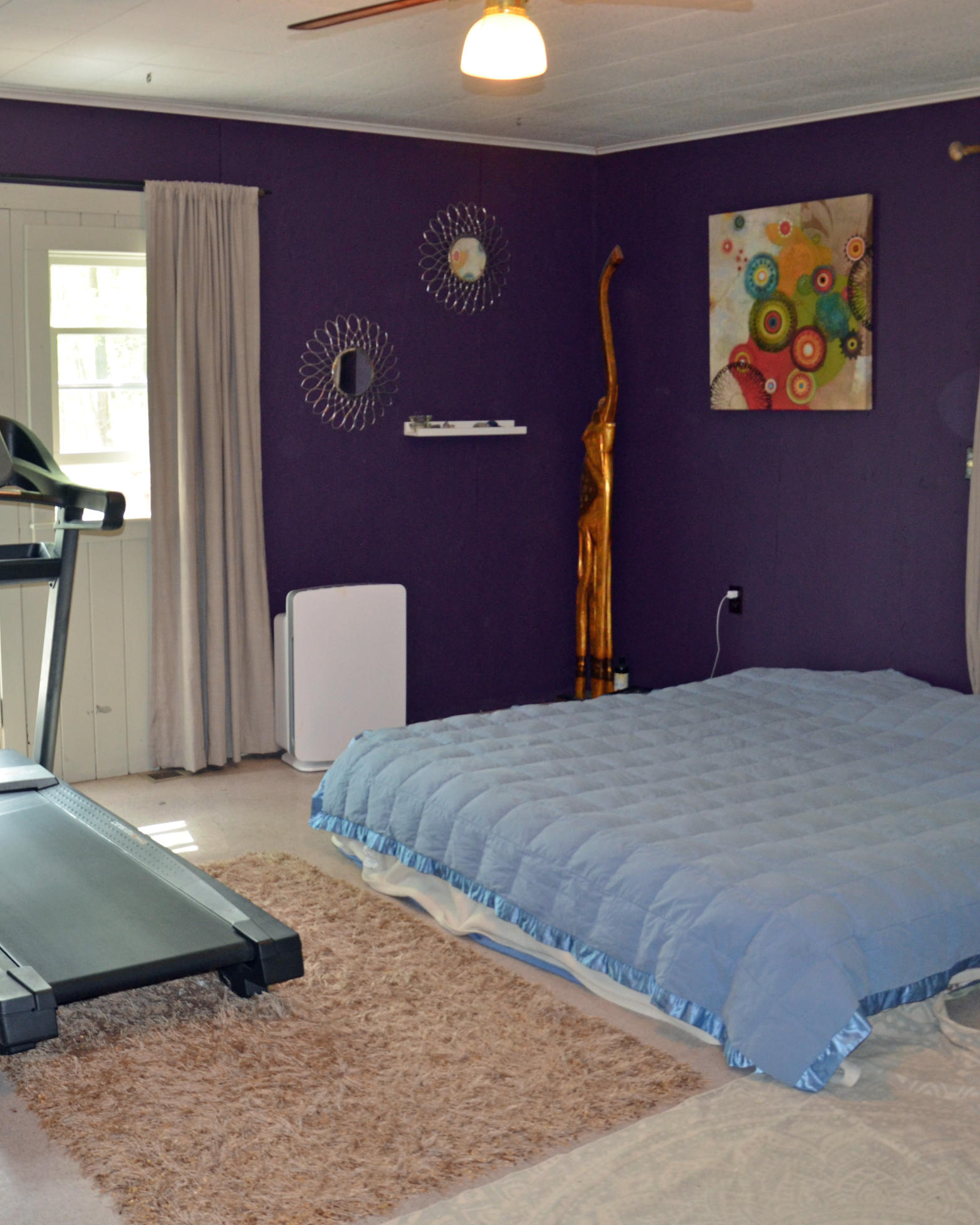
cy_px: 621
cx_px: 404
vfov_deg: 46.8
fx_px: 1414
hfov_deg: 38.1
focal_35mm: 39
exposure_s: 1/60
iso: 800
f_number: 3.5
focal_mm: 18
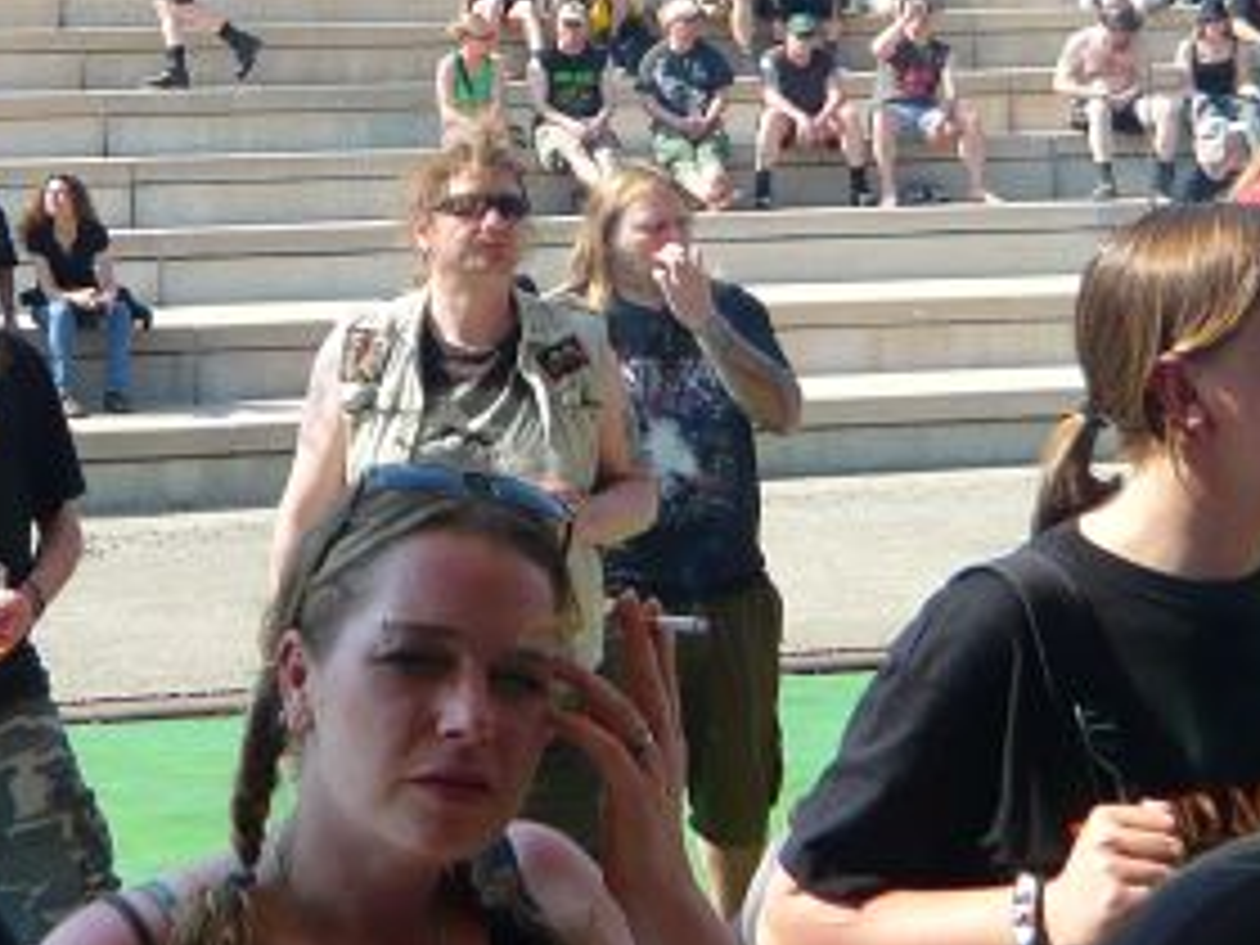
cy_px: -135
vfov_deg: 17.7
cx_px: 446
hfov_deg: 24.3
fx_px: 2912
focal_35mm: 80
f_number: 2.8
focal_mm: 4.6
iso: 100
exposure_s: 1/500
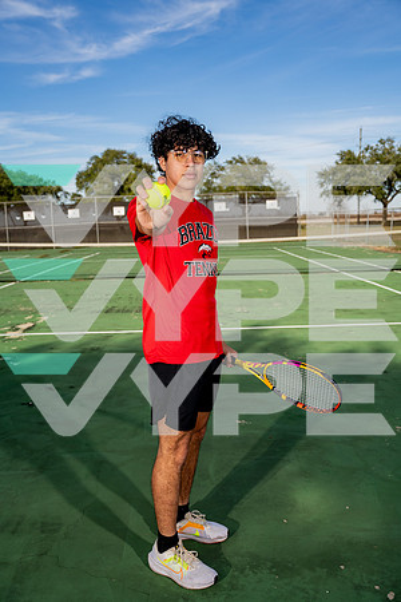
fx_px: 518
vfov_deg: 60.3
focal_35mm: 31
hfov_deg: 42.3
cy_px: 301
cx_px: 200
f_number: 4
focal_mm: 31
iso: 100
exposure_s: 1/1250
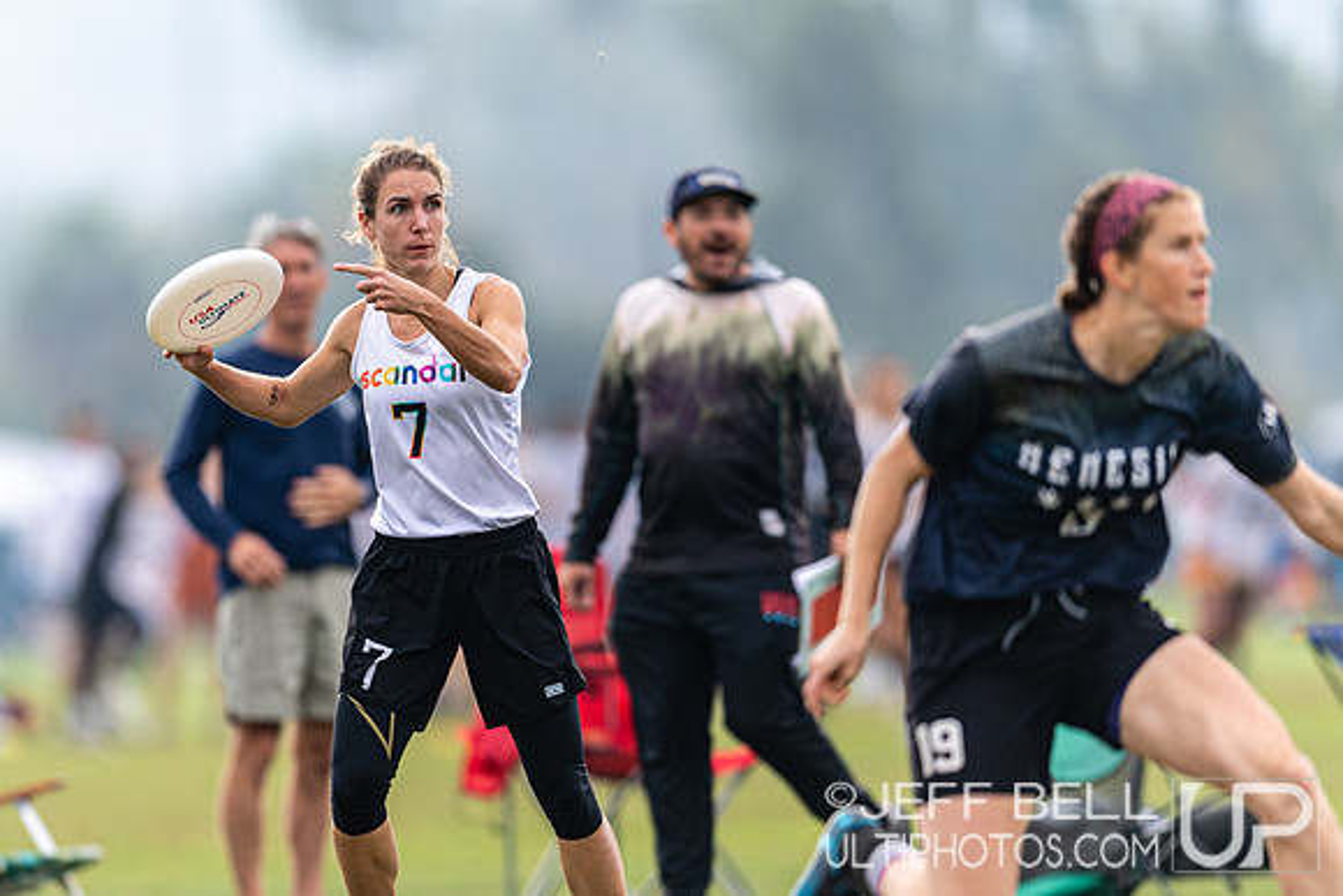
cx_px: 481
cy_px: 457
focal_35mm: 569
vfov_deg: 2.4
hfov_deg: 3.6
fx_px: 21213
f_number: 2.8
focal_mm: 400
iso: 200
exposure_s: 1/1250
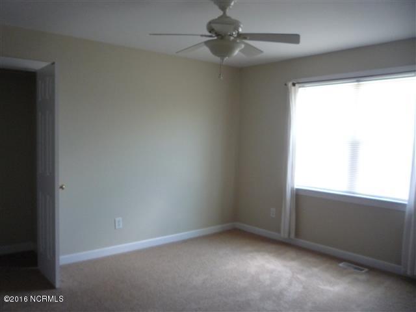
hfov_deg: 60.0
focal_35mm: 30
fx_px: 361
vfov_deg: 46.8
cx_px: 208
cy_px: 156
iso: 400
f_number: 3.3
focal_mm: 5.2
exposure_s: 1/30
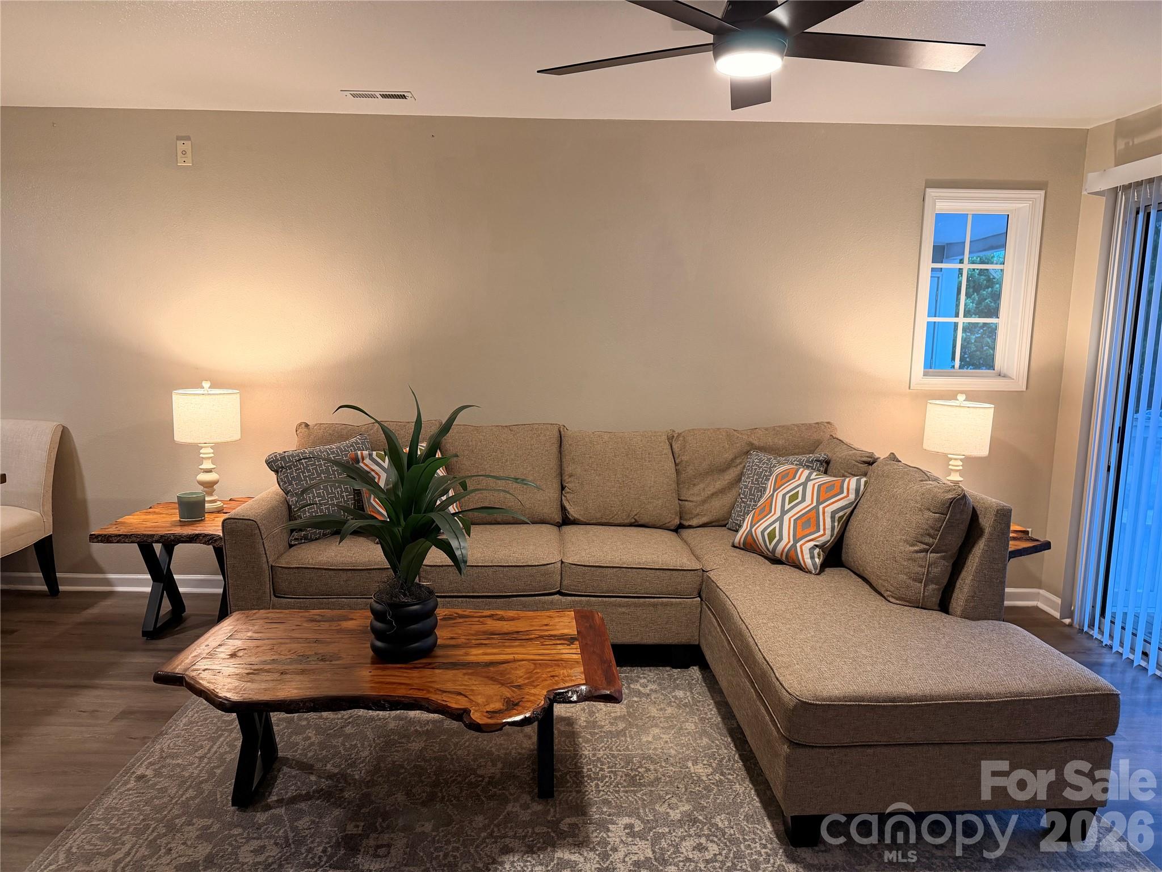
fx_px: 806
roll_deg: -1.1
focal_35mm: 24
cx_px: 581
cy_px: 436
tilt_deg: -8.5
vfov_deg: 56.8
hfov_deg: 71.6
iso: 250
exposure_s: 1/60
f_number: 1.78
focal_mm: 6.76
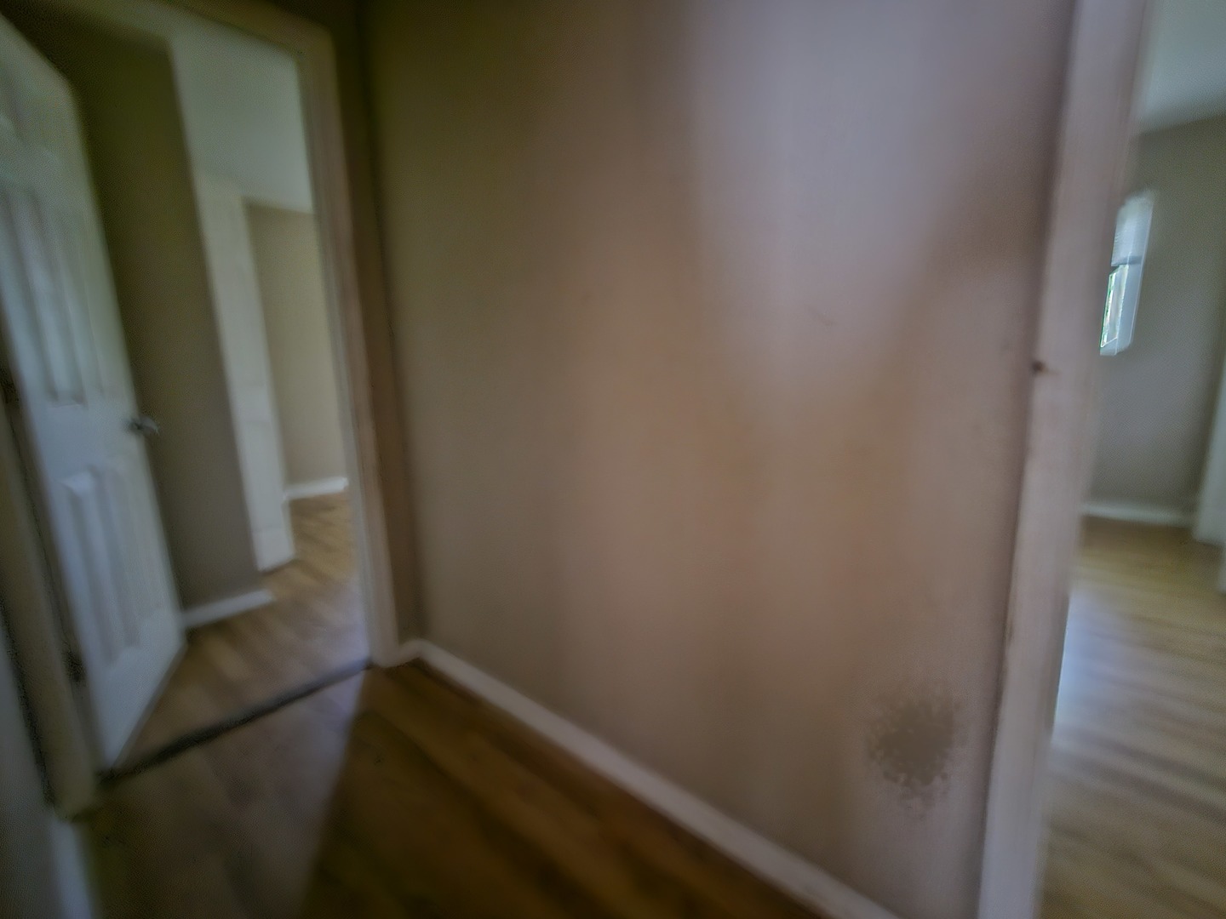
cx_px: 613
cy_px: 460
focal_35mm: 13
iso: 1000
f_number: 2.2
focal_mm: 2.2
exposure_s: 1/8
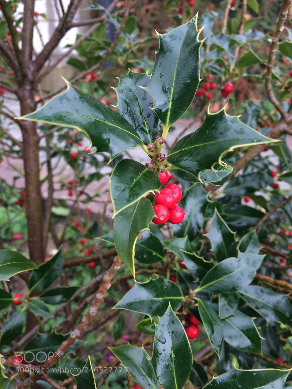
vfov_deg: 61.7
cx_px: 146
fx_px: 326
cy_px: 194
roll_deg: +0.7
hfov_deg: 48.2
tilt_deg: -29.6
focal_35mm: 29
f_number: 2.2
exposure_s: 1/33
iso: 50
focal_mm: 4.15
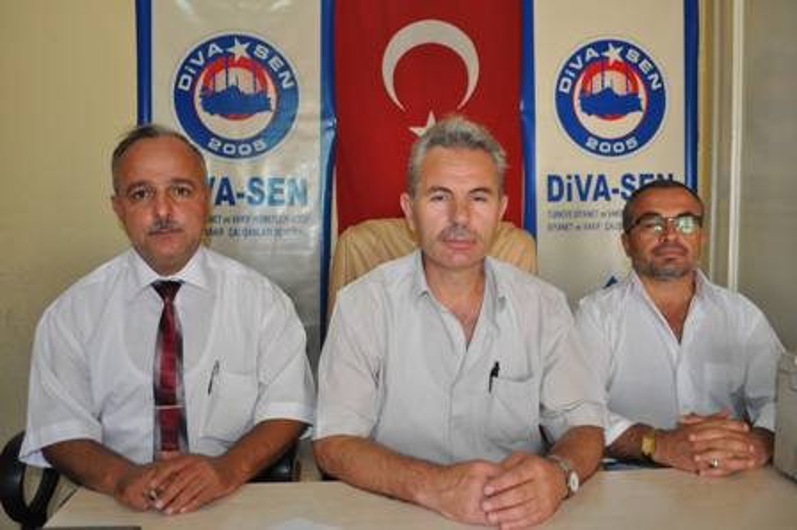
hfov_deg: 57.3
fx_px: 730
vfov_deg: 39.9
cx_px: 398
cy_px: 265
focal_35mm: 33
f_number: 3.8
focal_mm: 22
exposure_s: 1/60
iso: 800
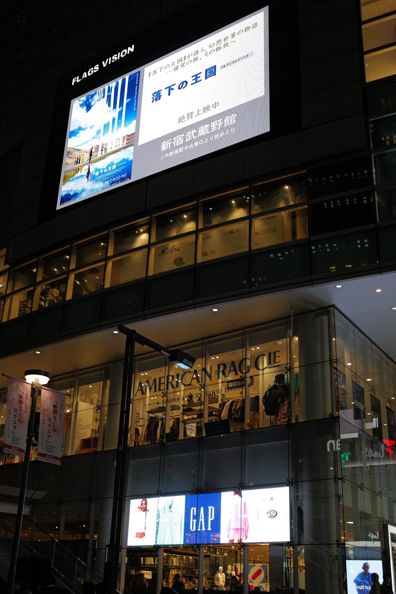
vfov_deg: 45.5
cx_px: 198
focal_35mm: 43
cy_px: 297
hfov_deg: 31.2
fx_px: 710
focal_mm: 43
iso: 100
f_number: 2.2
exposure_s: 1/100
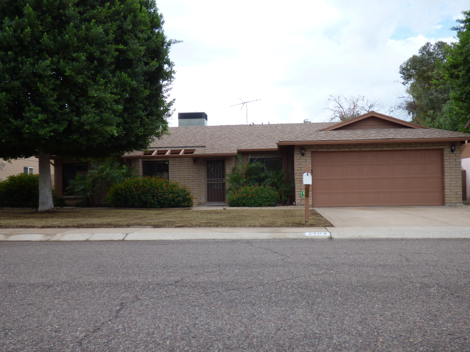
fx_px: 516
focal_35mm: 38
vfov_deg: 37.7
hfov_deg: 49.0
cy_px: 176
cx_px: 235
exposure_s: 1/400
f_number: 3.5
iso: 100
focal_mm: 6.8
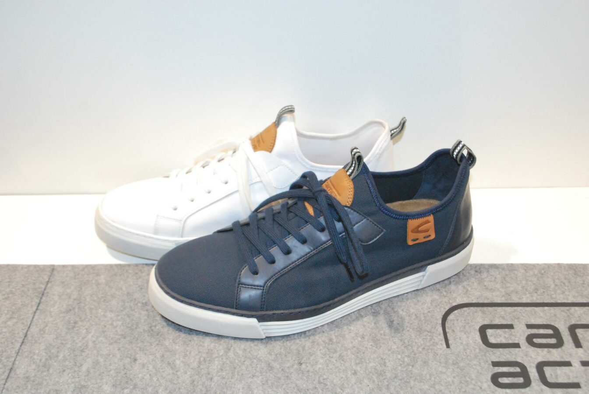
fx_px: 590
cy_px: 197
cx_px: 294
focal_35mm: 36
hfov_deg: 53.1
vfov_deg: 37.0
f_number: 5.6
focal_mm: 24
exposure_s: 1/200
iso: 1600
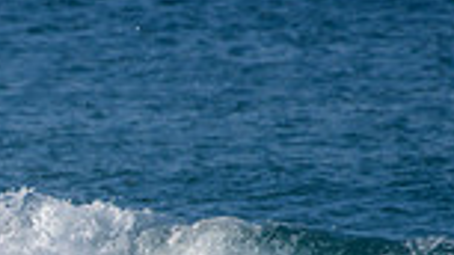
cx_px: -89
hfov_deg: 1.1
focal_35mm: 2050
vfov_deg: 0.6
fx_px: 24674
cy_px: 366
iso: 250
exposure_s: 1/2000
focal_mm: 500
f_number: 5.6
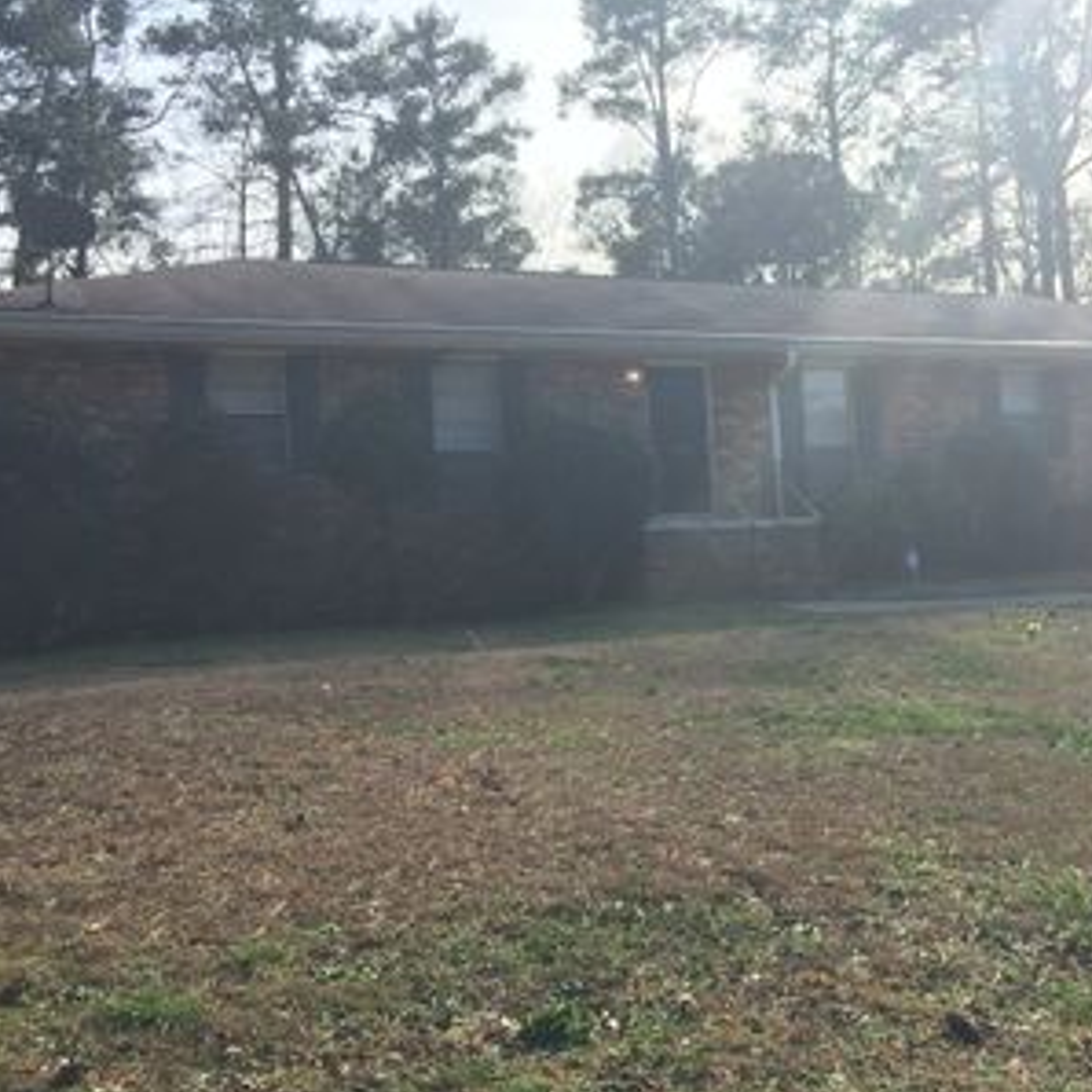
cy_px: 614
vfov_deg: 39.1
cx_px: 704
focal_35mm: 43
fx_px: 1535
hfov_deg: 38.8
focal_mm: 4.15
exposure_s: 1/898
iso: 32
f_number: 2.2
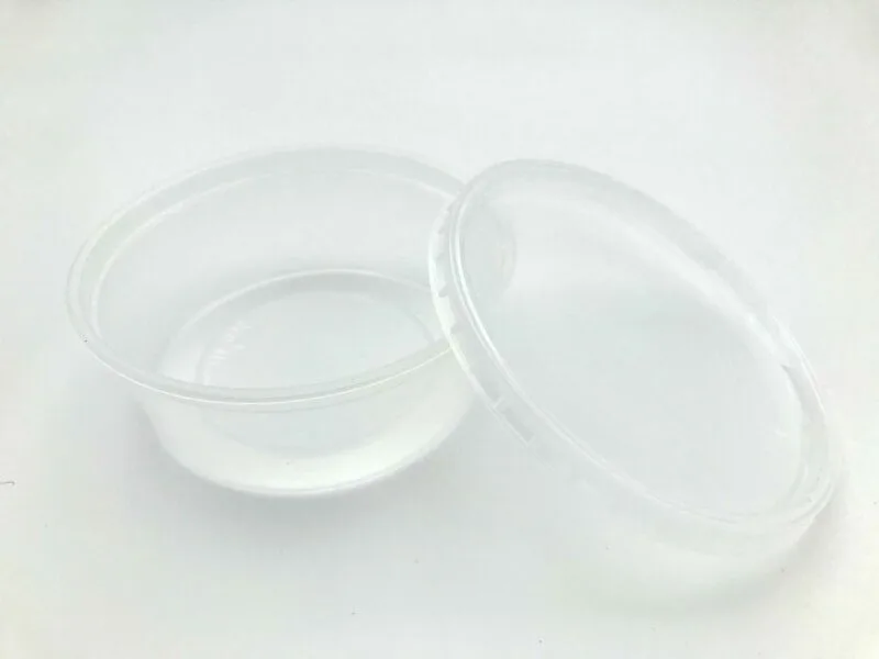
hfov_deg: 63.4
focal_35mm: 28
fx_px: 711
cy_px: 330
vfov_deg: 49.7
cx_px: 440
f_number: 1.8
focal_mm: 3.99
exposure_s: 1/2179
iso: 20
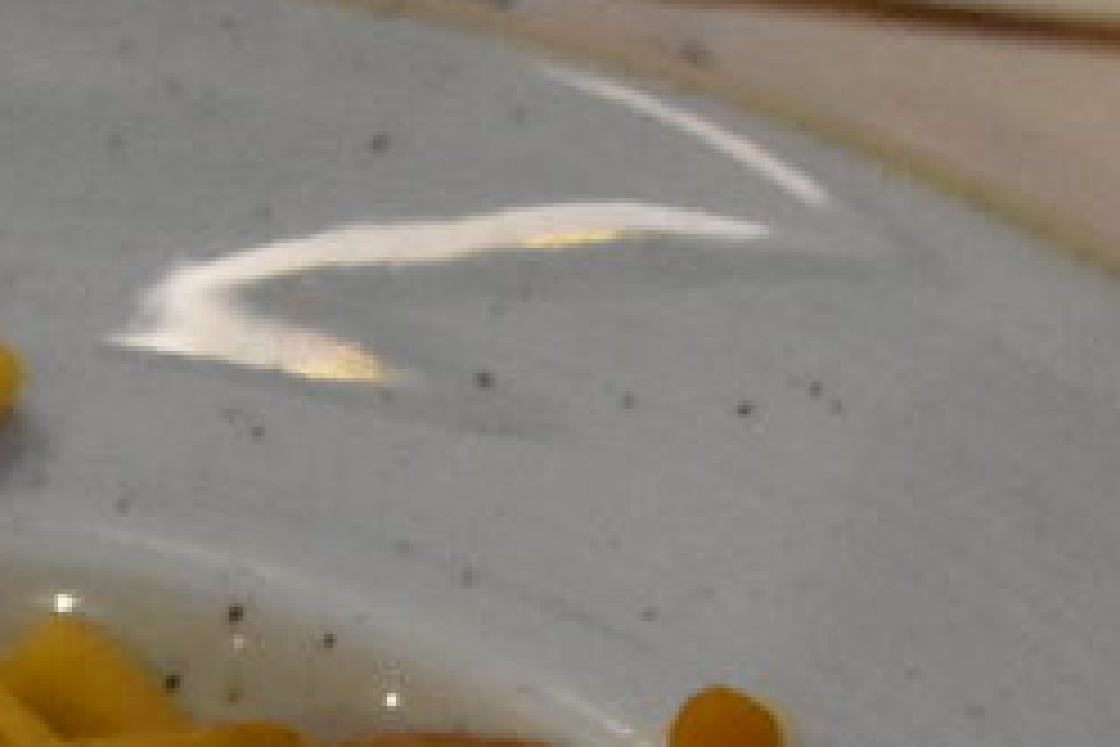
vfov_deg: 7.7
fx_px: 5475
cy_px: 1148
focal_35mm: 176
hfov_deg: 11.6
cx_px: 22
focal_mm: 18
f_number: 3.5
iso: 3600
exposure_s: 1/125
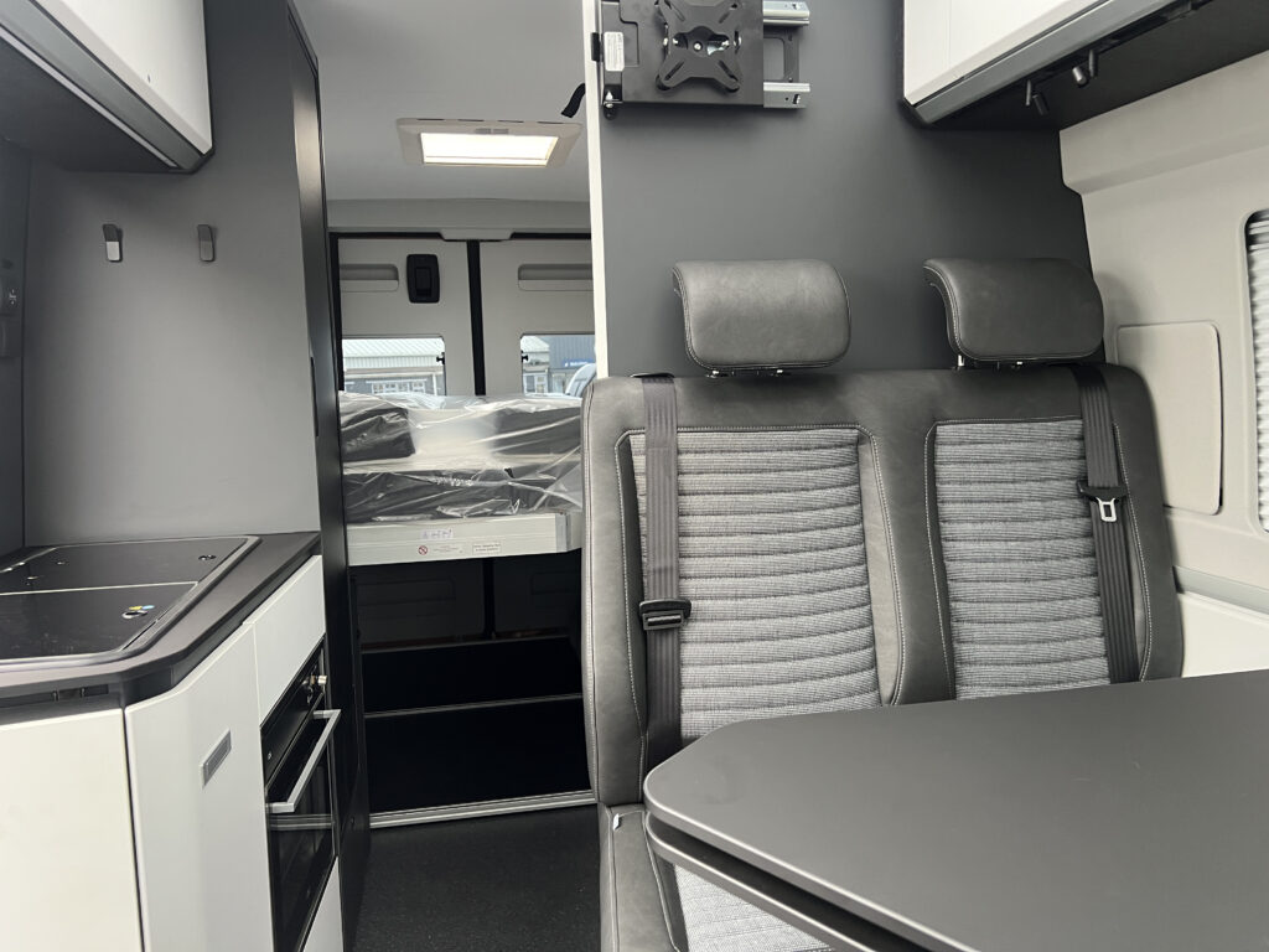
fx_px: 953
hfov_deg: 67.3
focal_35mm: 26
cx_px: 634
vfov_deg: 53.1
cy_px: 476
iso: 200
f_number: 1.5
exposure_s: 1/60
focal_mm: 5.7
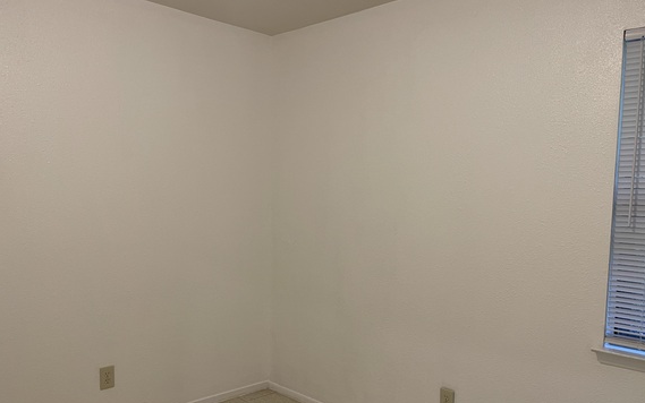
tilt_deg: -6.4
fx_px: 545
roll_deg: -1.7
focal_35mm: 31
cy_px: 245
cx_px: 325
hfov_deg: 61.2
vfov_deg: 40.4
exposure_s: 1/60
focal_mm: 5.1
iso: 80
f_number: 1.6
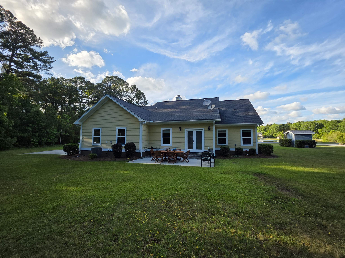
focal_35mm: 13
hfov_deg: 106.2
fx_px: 130
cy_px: 129
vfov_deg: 89.9
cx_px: 172
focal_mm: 2.2
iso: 40
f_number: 1.9
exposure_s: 1/900
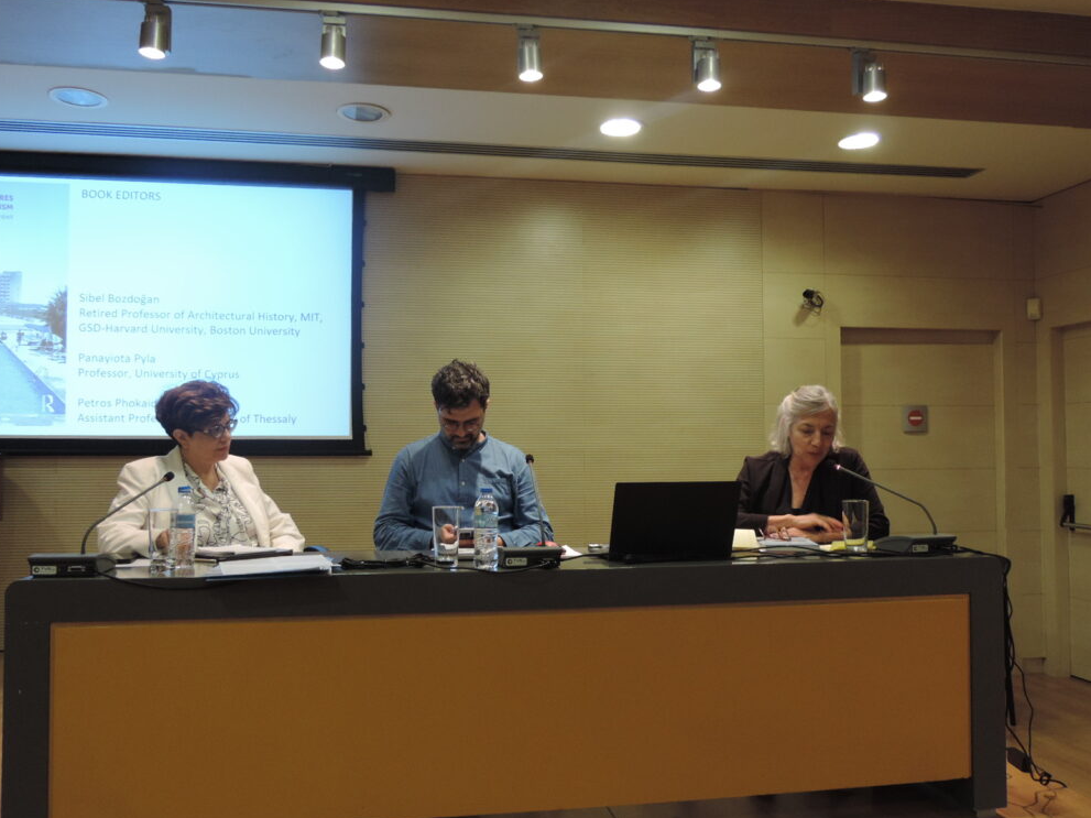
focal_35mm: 31
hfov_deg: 58.3
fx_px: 977
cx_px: 530
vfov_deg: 45.4
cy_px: 410
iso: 360
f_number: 3.1
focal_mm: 5.3
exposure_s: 1/30
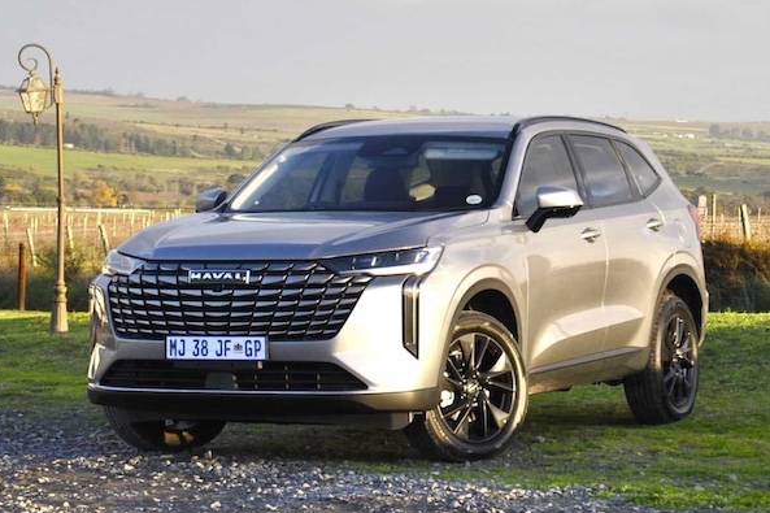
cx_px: 382
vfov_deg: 16.3
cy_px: 257
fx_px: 1785
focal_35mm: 84
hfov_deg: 24.3
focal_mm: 55
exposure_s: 1/500
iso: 450
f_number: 5.6
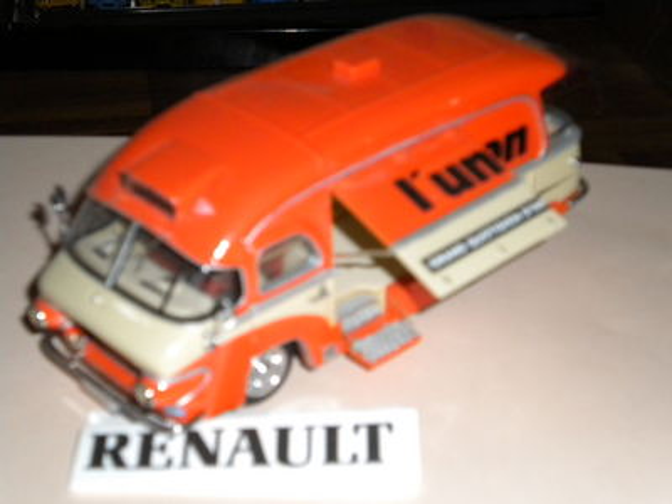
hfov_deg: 28.6
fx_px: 1320
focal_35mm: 68
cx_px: 336
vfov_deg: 21.6
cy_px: 252
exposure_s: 1/60
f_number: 4.6
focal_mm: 12.3
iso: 400
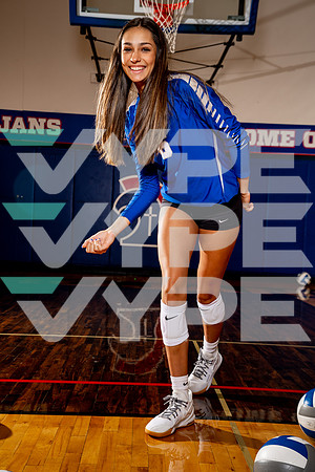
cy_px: 236
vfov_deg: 37.5
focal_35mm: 53
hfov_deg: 25.5
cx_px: 158
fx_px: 696
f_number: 5.6
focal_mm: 53
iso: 320
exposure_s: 1/200
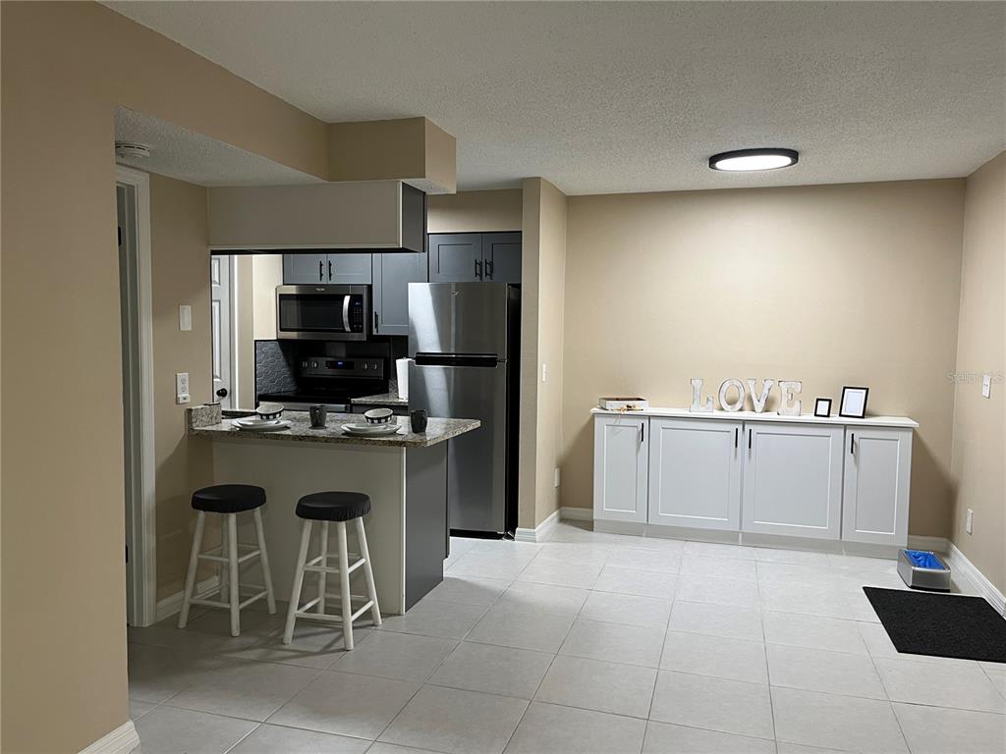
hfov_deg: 67.3
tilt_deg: -4.3
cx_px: 503
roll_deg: -0.5
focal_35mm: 26
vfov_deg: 53.1
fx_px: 756
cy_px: 377
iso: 125
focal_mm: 5.1
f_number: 1.6
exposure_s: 1/60
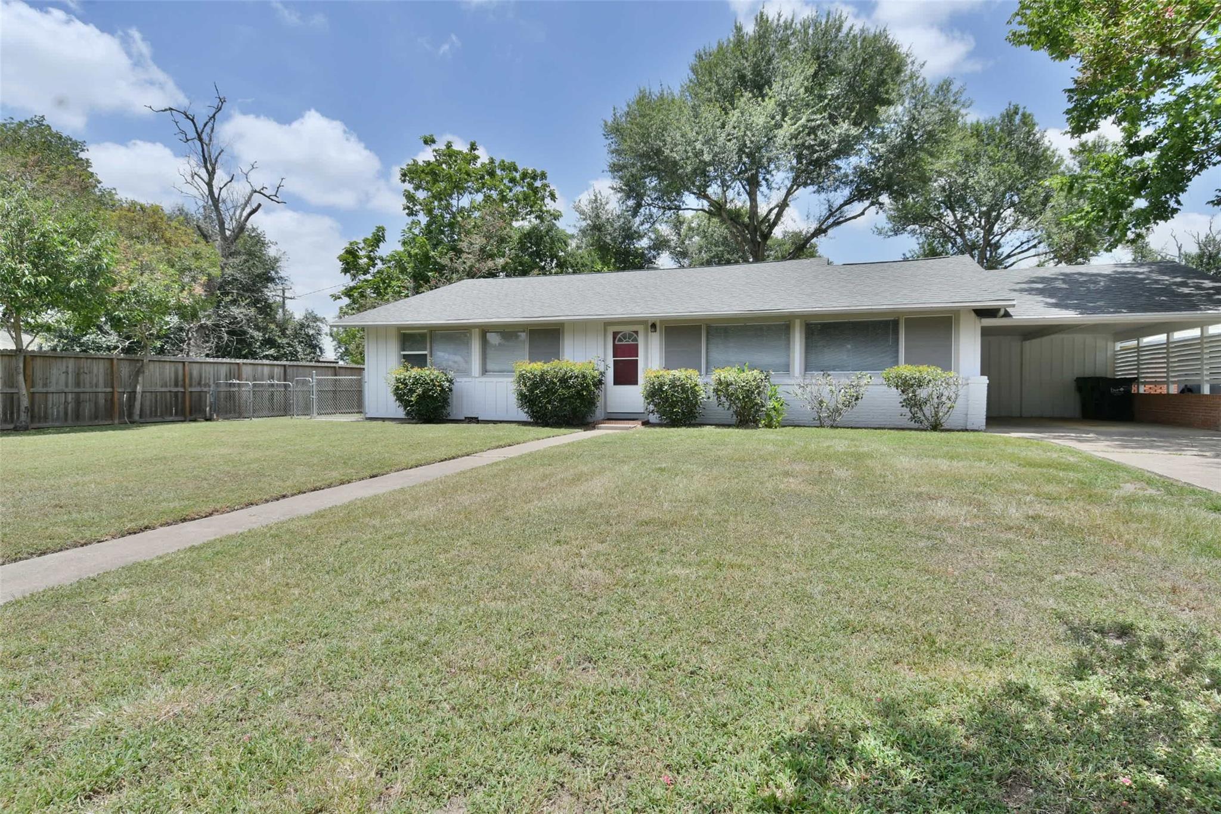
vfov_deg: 67.4
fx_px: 610
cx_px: 610
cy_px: 407
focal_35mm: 18
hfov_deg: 90.0
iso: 400
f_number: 11
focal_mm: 12
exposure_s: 1/320
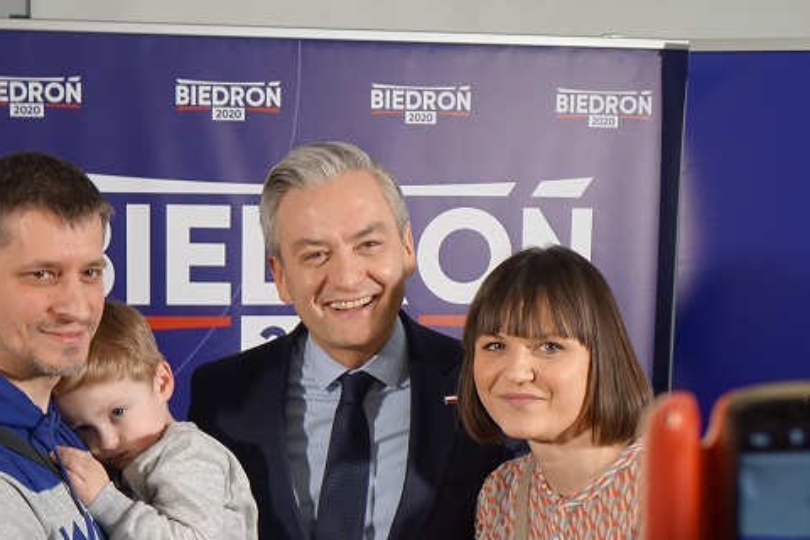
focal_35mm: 60
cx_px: 263
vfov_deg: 22.4
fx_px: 1350
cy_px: 423
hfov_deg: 33.1
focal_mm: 13.37
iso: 320
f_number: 2.8
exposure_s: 1/40
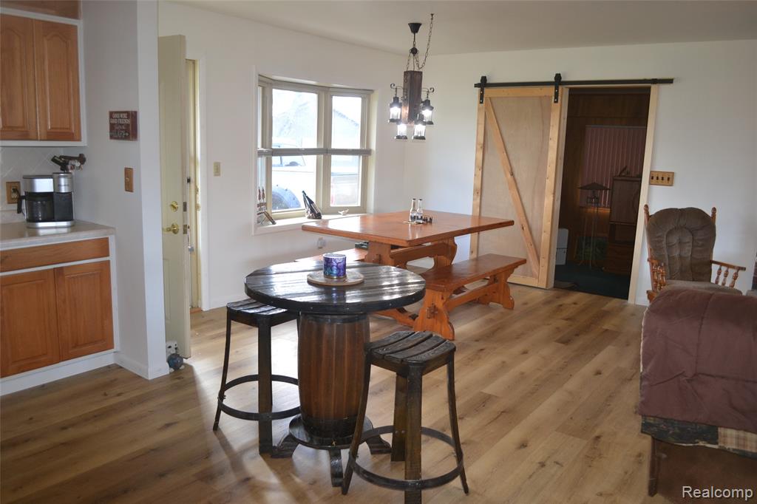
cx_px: 378
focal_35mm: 27
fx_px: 568
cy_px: 252
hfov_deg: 67.4
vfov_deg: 47.9
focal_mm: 18
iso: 400
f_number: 3.5
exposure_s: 1/60
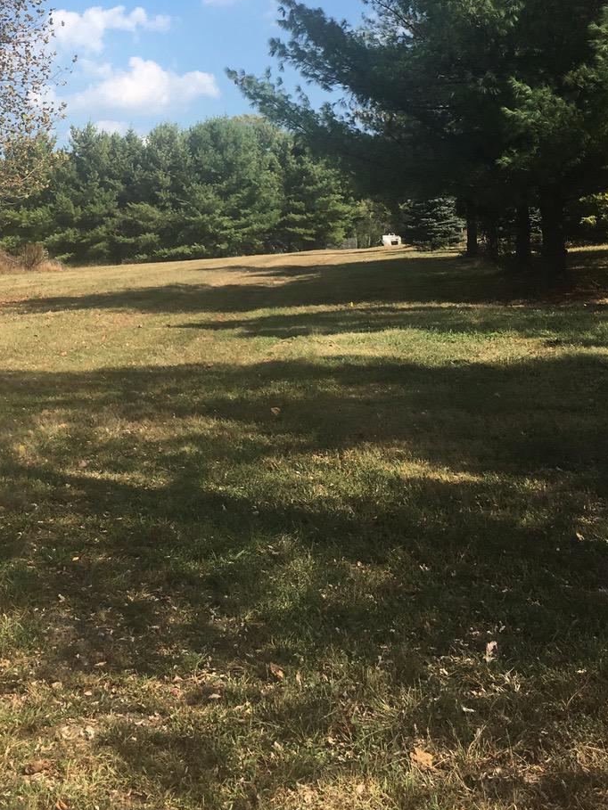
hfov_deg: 28.9
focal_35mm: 49
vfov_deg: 37.1
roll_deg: -0.7
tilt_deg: +7.3
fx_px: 1147
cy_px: 128
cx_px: 99
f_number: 2.2
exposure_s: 1/1099
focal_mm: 4.15
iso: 25
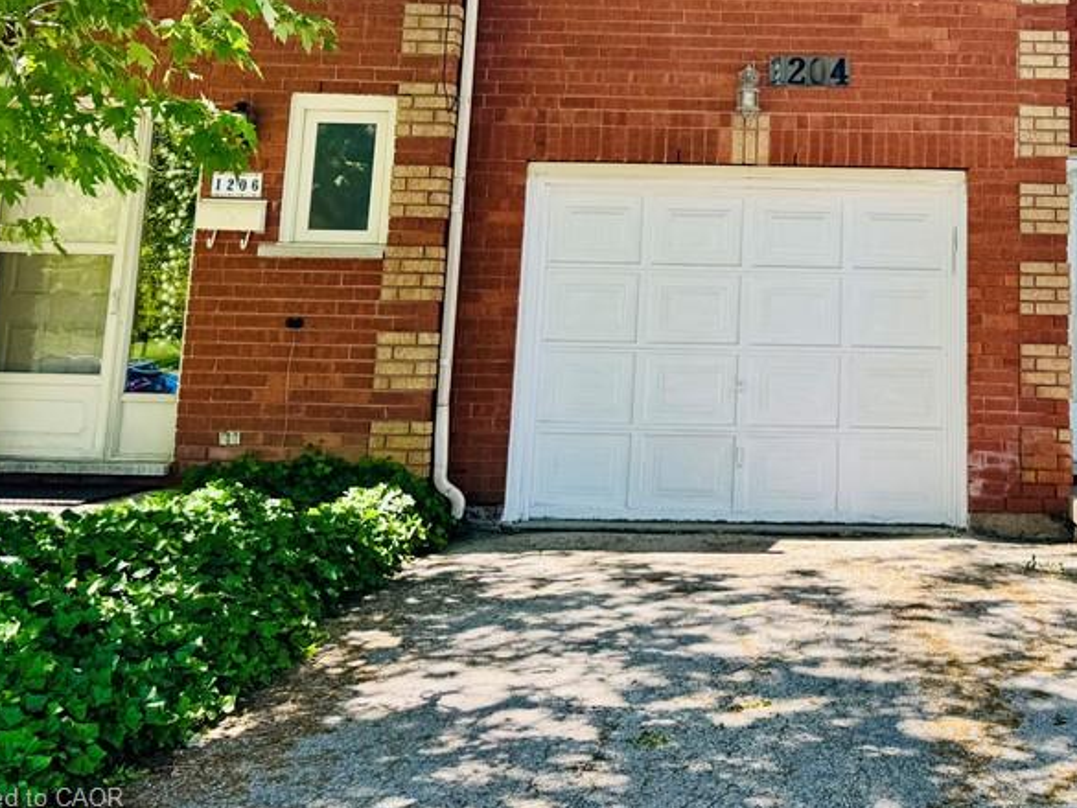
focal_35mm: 42
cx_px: 860
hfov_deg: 42.8
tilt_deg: +8.9
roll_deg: -0.5
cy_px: 109
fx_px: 1307
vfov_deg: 32.9
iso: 80
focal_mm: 6.76
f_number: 1.78
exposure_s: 1/693
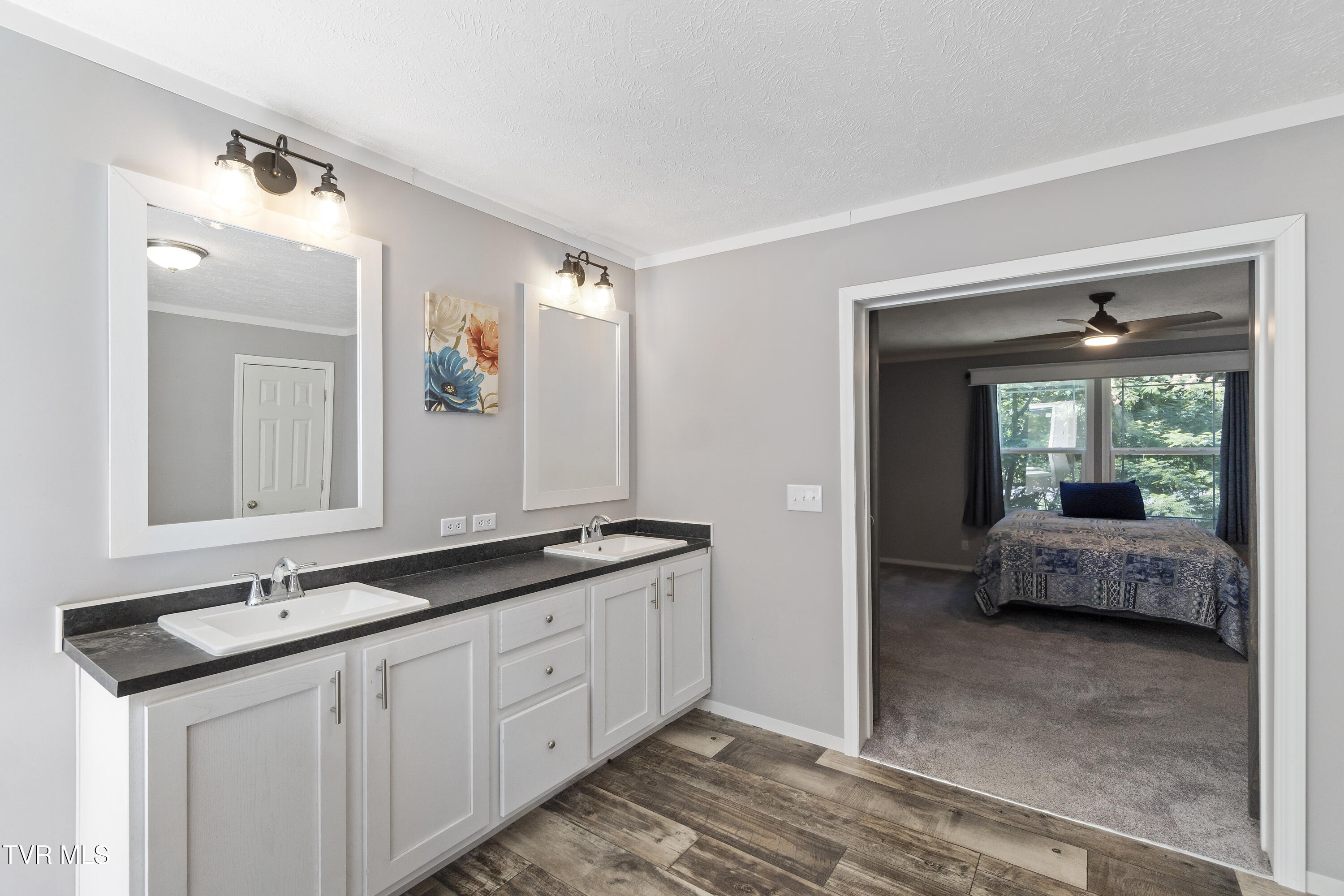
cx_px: 672
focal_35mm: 15
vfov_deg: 77.3
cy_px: 448
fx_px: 560
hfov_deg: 100.4
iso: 320
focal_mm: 10
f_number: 7.1
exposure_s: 1/40
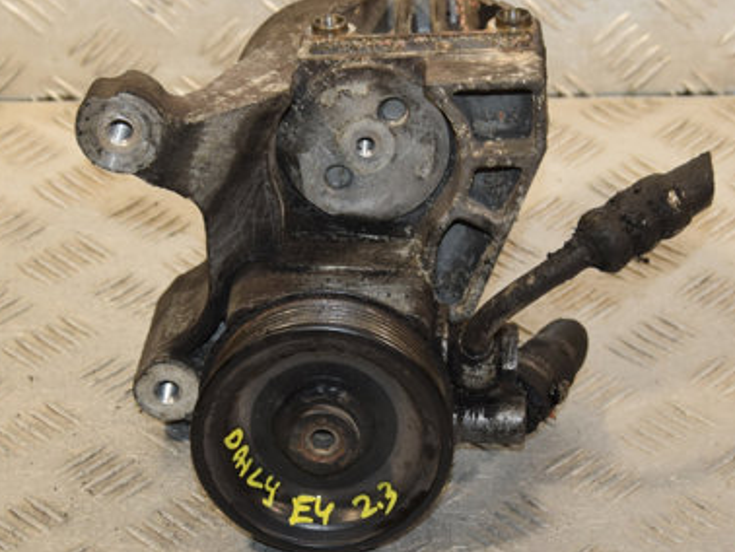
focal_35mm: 122
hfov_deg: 16.1
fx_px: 2592
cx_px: 422
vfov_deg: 12.2
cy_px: 272
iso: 800
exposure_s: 1/200
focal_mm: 50
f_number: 6.3
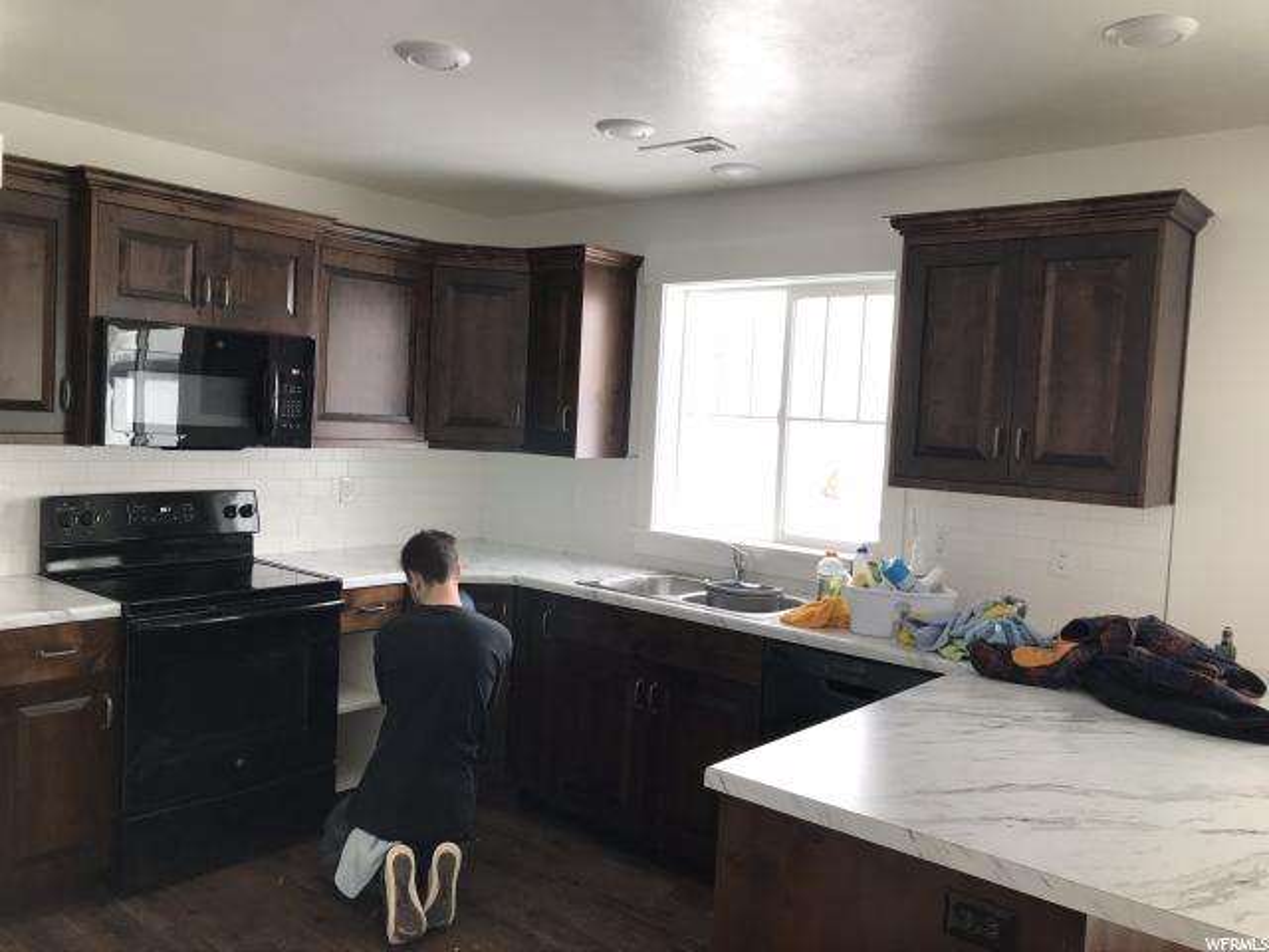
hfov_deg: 63.4
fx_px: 1026
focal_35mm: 28
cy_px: 476
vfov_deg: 49.7
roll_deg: -1.9
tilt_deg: -2.9
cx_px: 634
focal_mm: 3.99
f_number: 1.8
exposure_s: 1/60
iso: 32
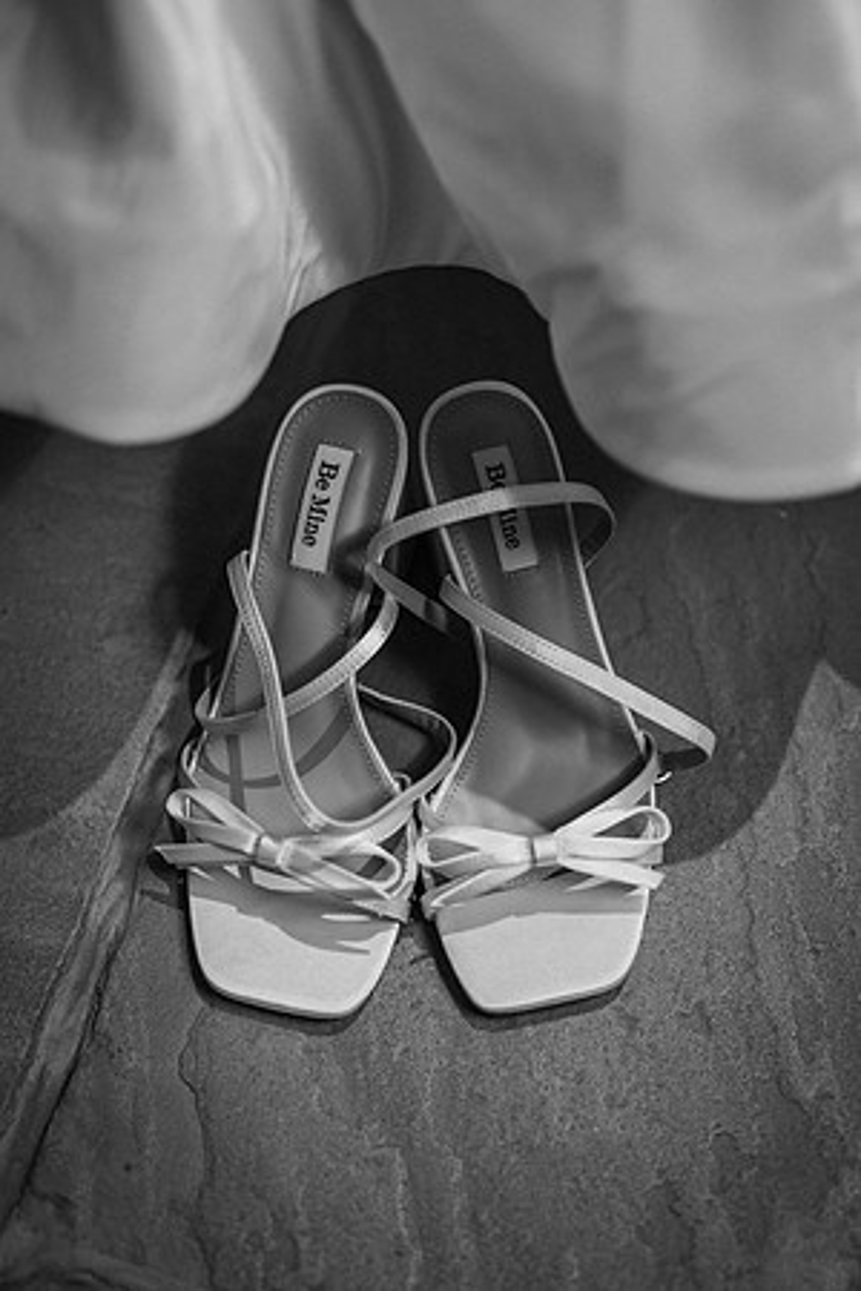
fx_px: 3049
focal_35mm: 85
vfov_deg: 23.9
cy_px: 646
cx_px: 430
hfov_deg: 16.1
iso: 400
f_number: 2.2
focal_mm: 85
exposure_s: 1/200
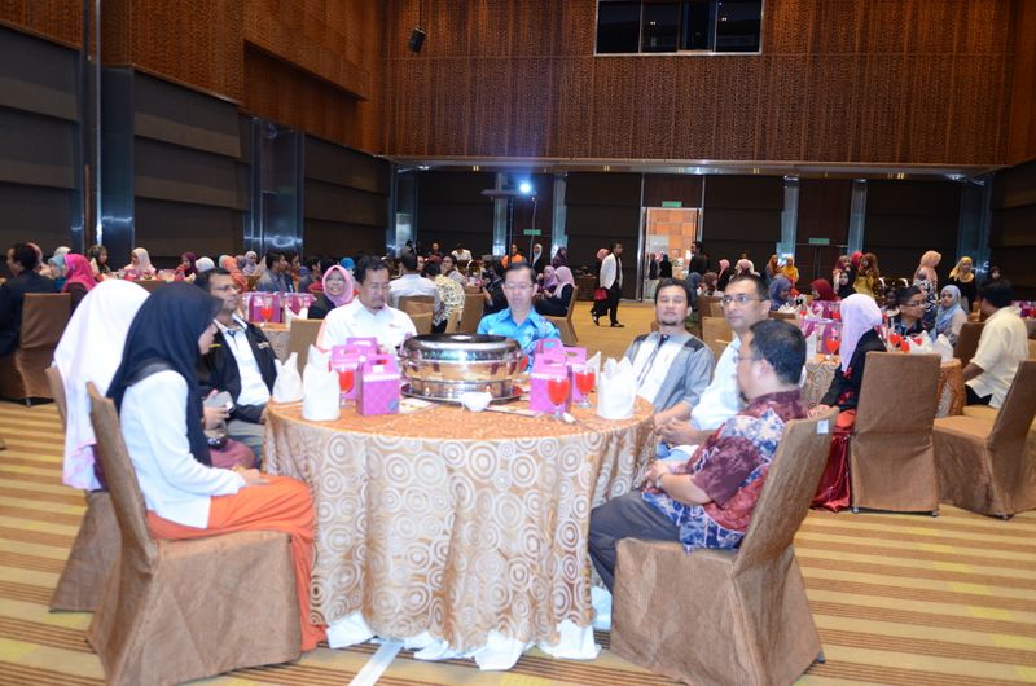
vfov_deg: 45.5
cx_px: 518
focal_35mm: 28
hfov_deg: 64.7
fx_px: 819
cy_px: 343
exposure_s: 1/60
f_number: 2.8
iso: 1250
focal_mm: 19
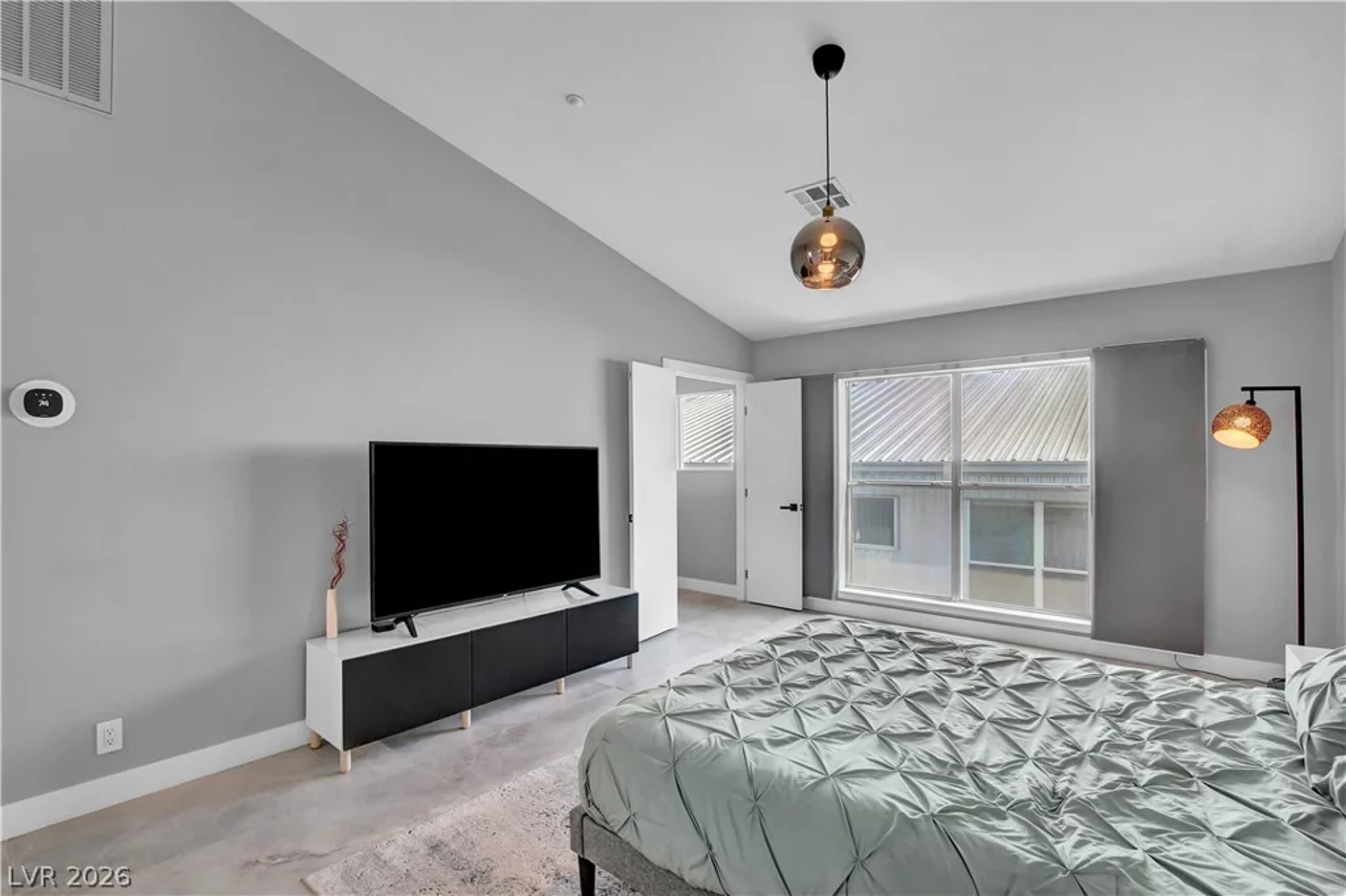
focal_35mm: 15
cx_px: 673
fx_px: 561
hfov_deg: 100.4
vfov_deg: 77.3
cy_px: 448
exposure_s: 1/30
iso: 800
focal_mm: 10
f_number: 8
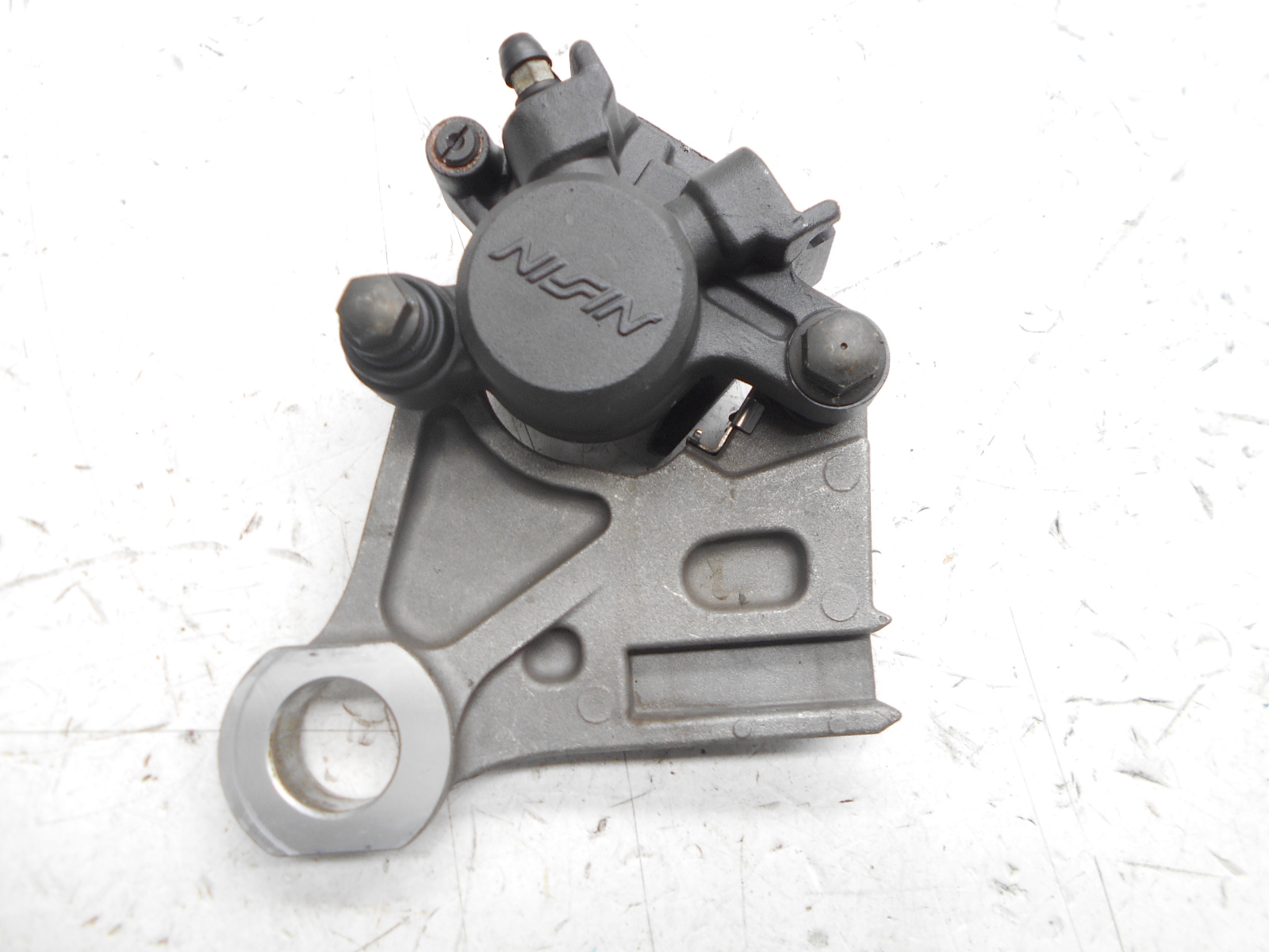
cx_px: 634
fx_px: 953
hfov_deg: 67.3
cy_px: 476
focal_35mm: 26
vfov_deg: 53.1
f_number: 3.2
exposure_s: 1/30
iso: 125
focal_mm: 4.6
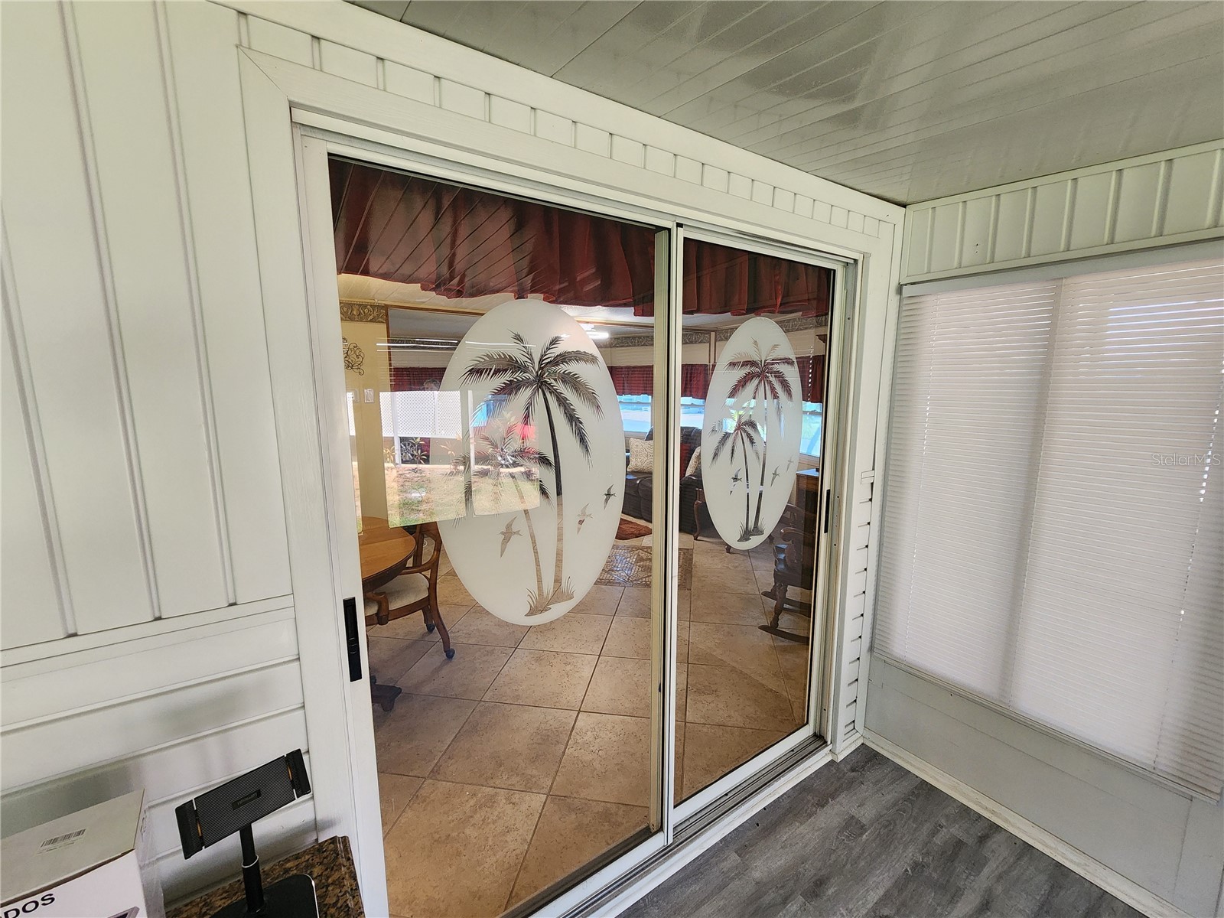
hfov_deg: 106.2
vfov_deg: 89.9
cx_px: 612
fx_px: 460
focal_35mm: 13
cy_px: 459
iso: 250
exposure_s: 1/60
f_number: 2.2
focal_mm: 2.2
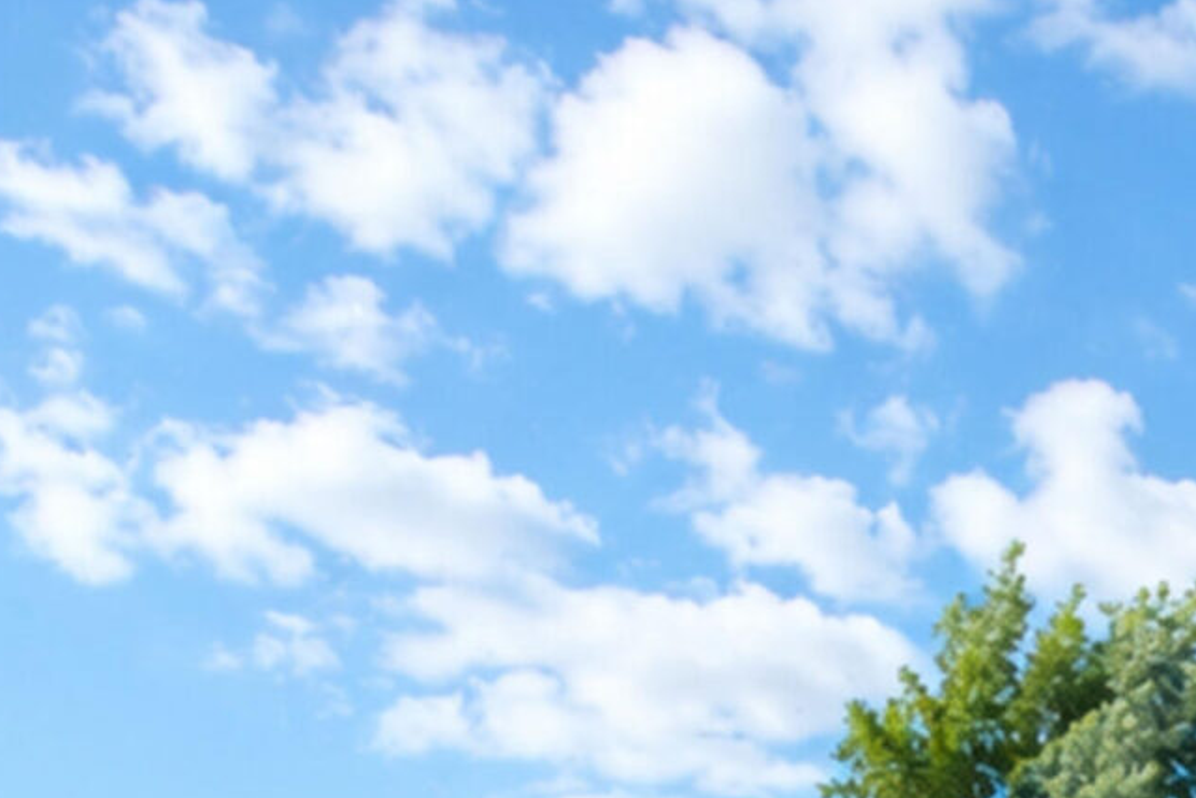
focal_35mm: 60
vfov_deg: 18.3
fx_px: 1994
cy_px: 1399
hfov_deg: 29.6
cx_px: 1364
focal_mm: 10
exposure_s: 1/500
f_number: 8
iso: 500
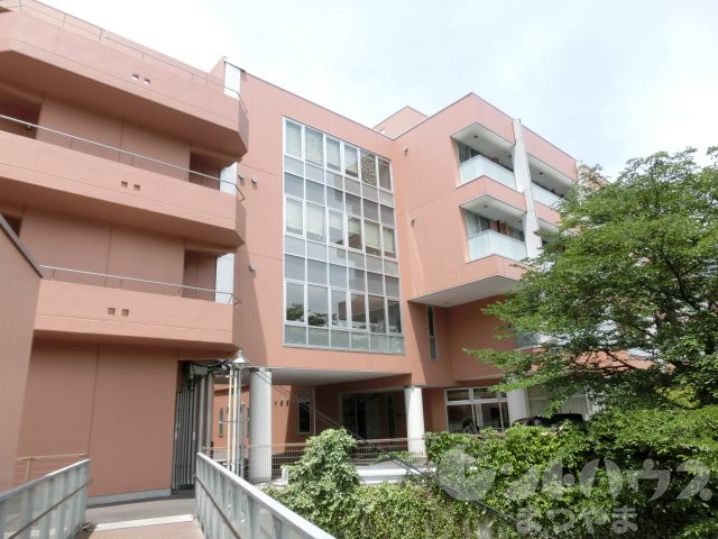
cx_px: 359
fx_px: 498
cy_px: 270
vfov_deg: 56.8
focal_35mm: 24
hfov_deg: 71.6
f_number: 3
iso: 80
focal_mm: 4.24
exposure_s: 1/800
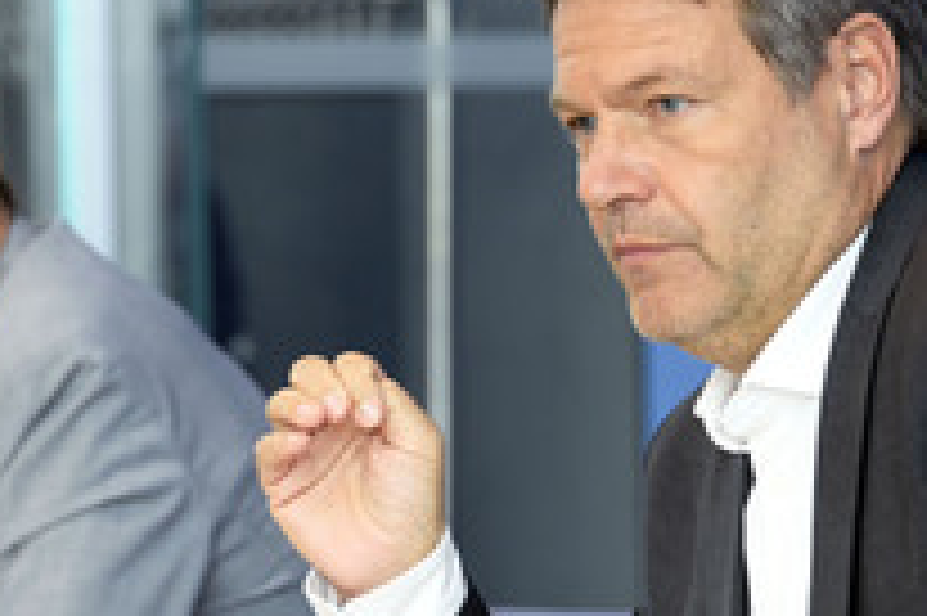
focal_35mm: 351
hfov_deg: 5.9
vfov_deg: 3.9
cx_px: 488
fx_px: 9031
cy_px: 360
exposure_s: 1/320
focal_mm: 160
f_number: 5.6
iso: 1600
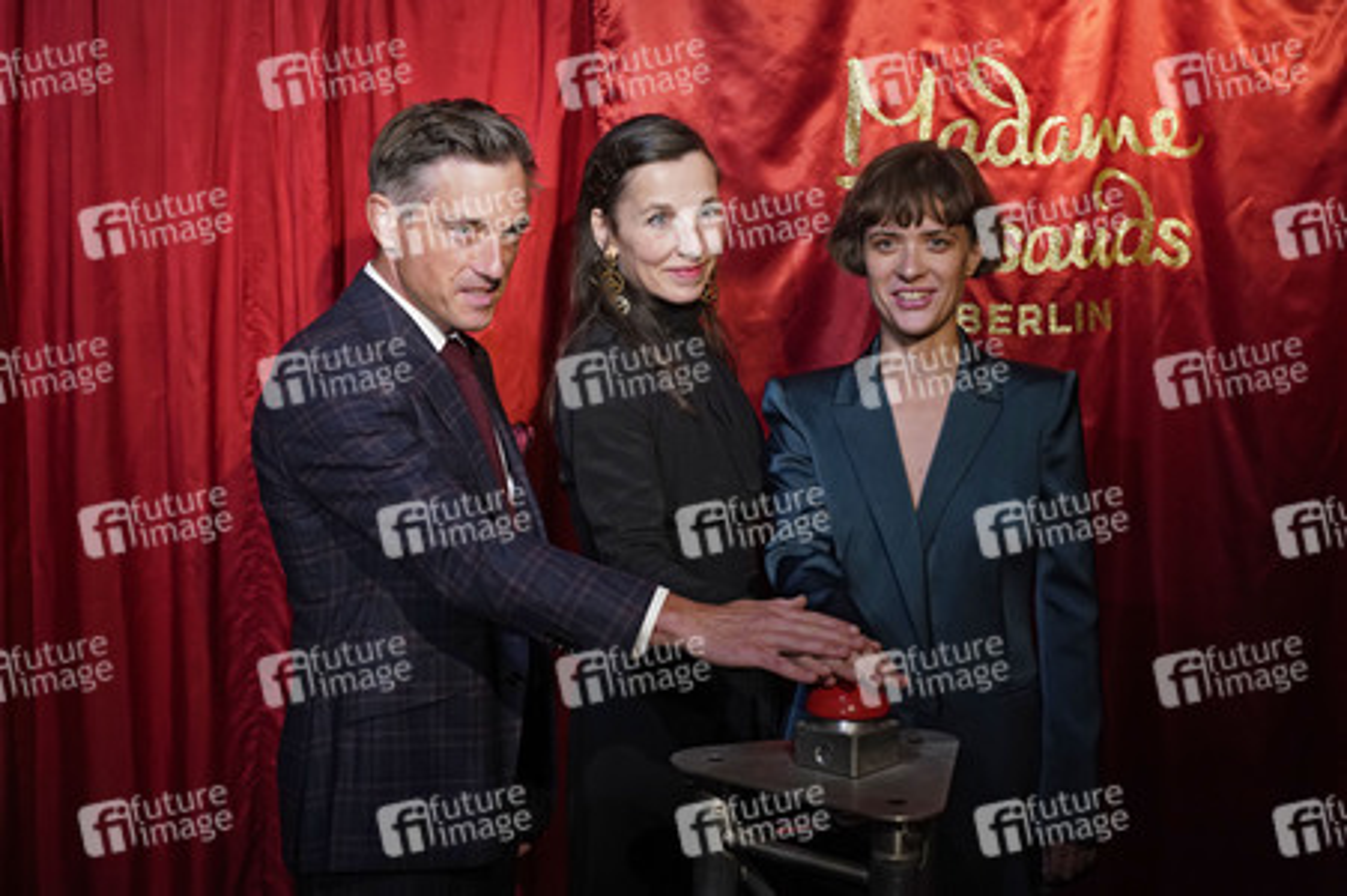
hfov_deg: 45.5
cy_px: 448
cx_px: 674
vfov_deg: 31.1
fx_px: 1608
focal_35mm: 43
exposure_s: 1/100
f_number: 4
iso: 1600
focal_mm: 43
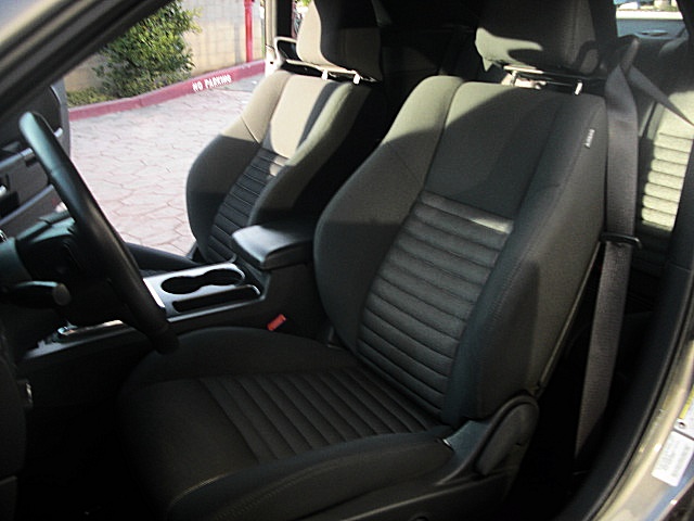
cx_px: 347
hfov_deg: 51.4
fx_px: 722
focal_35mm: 36
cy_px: 260
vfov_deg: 39.7
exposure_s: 1/100
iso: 100
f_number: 2.8
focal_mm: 6.3
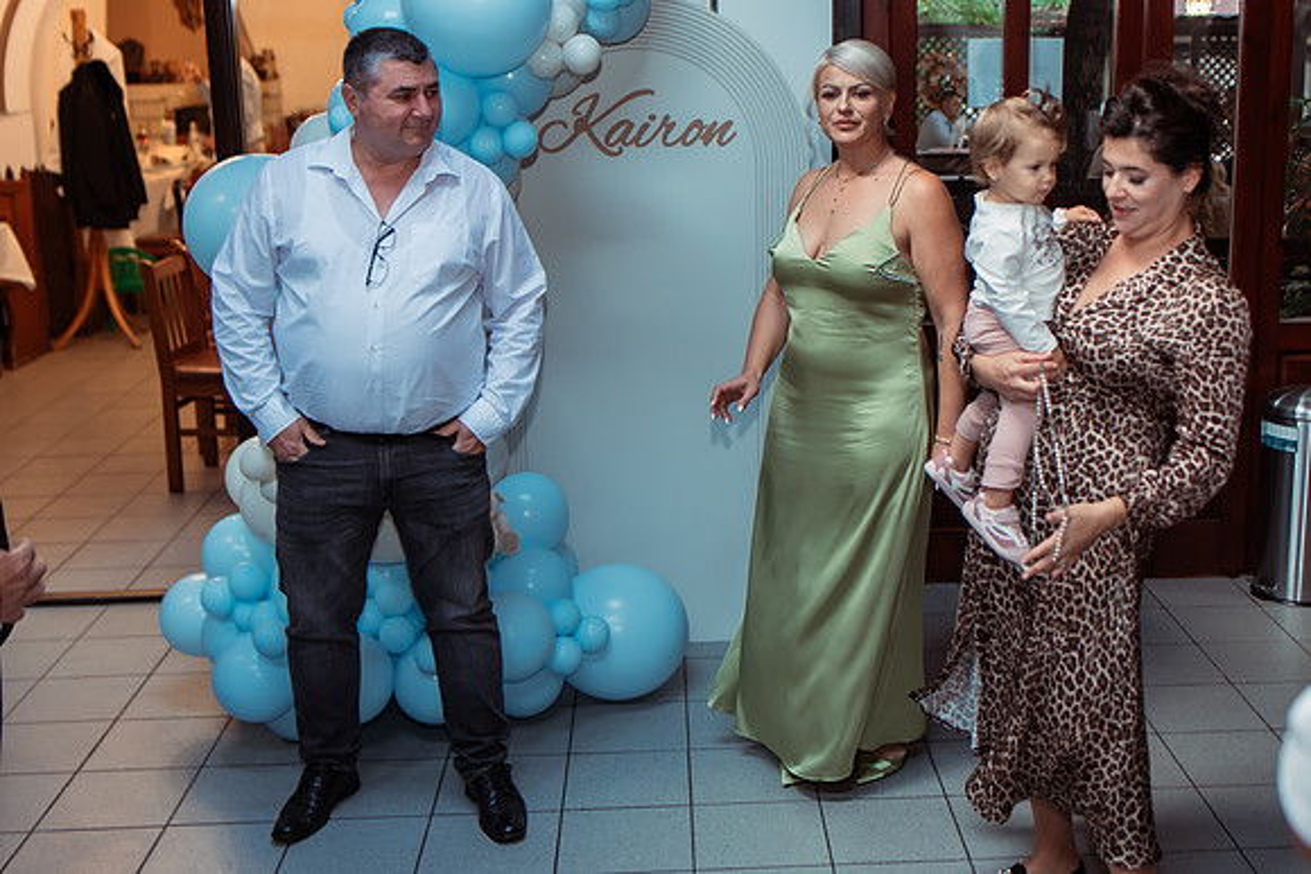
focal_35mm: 44
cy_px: 363
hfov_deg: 44.1
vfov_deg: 30.3
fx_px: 1612
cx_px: 756
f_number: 2.8
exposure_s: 1/200
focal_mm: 35
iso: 1000
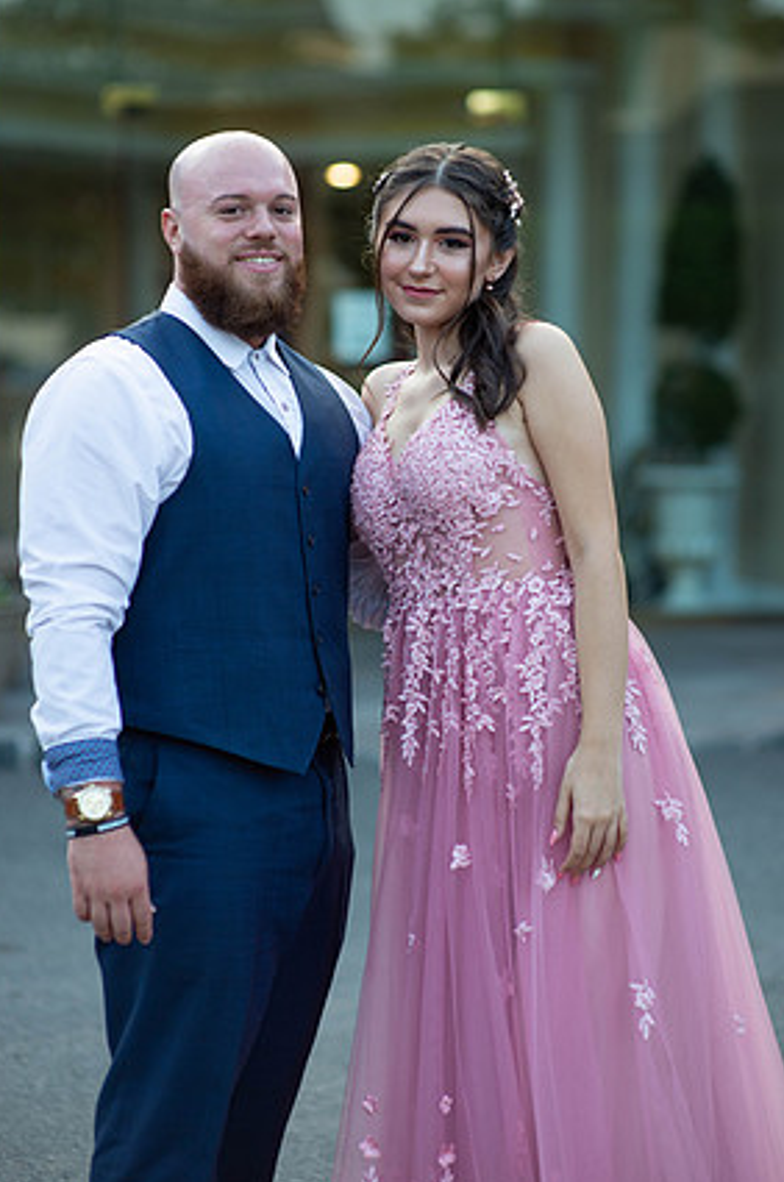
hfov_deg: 15.1
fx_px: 2949
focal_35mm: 90
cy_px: 578
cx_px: 399
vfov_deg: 22.7
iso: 250
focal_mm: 85
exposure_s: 1/800
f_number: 2
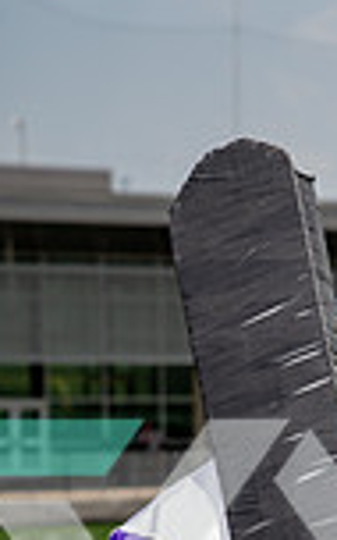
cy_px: 782
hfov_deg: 6.5
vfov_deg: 10.2
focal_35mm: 199
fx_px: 2924
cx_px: 461
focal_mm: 66
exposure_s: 1/250
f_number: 7.1
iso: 100
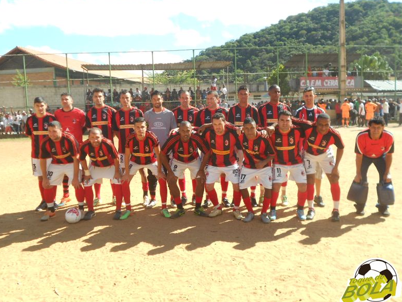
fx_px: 383
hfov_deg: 55.3
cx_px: 196
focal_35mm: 33
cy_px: 151
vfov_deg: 42.9
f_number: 3.6
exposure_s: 1/320
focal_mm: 6
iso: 80
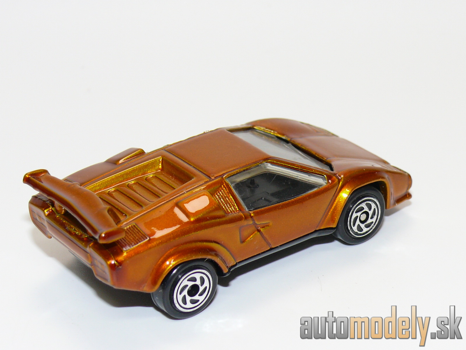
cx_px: 233
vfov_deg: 14.5
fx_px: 1373
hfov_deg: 19.3
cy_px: 175
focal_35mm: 102
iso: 100
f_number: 4
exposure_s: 1/30
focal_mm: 13.3
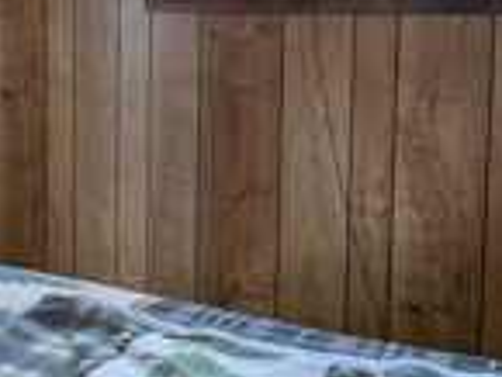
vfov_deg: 22.0
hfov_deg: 24.9
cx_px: -173
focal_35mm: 66
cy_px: 73
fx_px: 958
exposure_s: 1/120
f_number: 1.68
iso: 102
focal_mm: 6.9
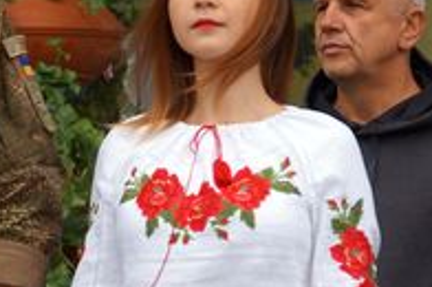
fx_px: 7044
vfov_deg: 2.3
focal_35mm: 588
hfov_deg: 3.5
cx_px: 42
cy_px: 211
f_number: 5.6
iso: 250
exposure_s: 1/200
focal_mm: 110
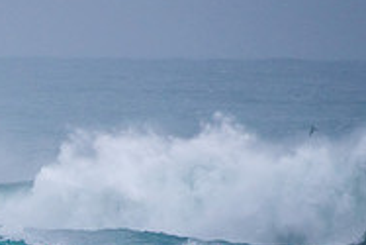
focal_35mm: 1904
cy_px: 295
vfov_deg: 0.7
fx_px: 19372
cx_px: -138
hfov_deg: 1.1
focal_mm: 500
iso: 560
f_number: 5.6
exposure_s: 1/1250
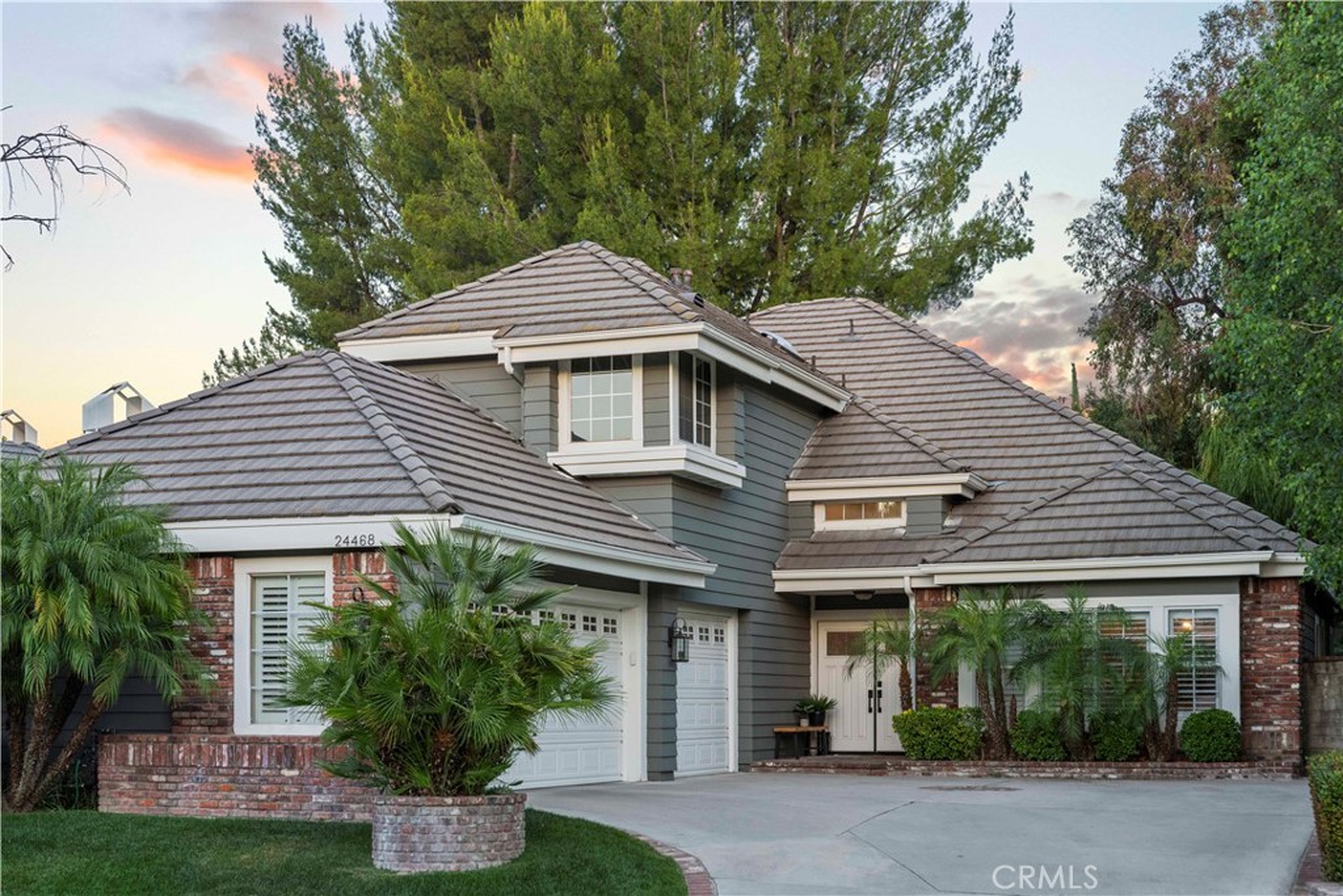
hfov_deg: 40.3
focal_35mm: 49
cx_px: 672
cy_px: 448
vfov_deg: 27.5
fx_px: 1828
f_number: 7.1
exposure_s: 1/60
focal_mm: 49
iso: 640
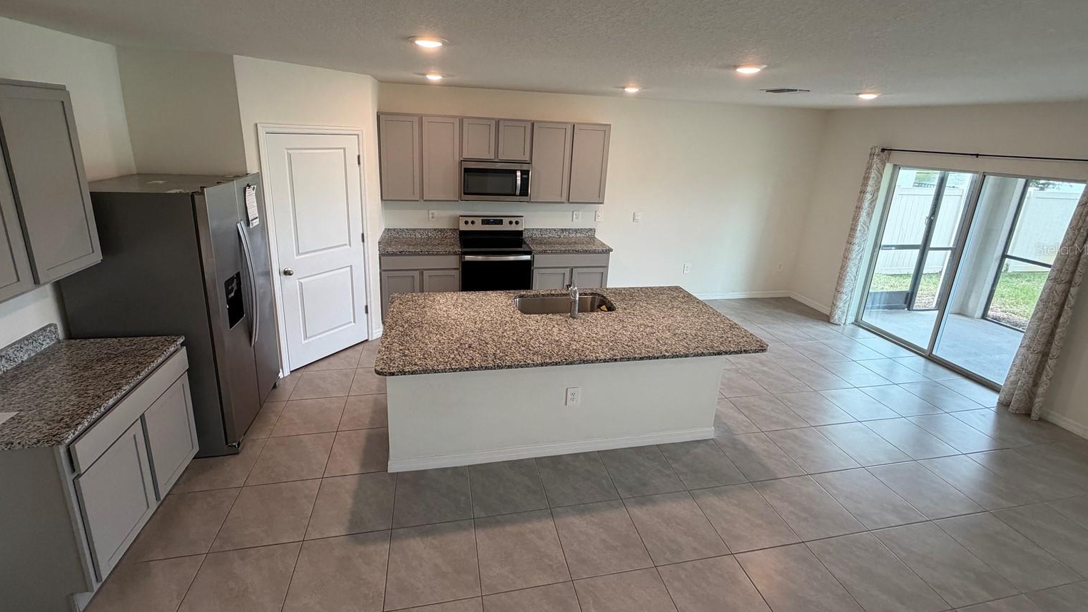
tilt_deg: -15.1
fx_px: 462
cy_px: 249
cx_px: 532
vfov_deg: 66.5
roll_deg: -2.0
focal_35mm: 16
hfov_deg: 99.4
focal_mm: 2.22
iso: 320
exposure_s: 1/120
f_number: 2.2
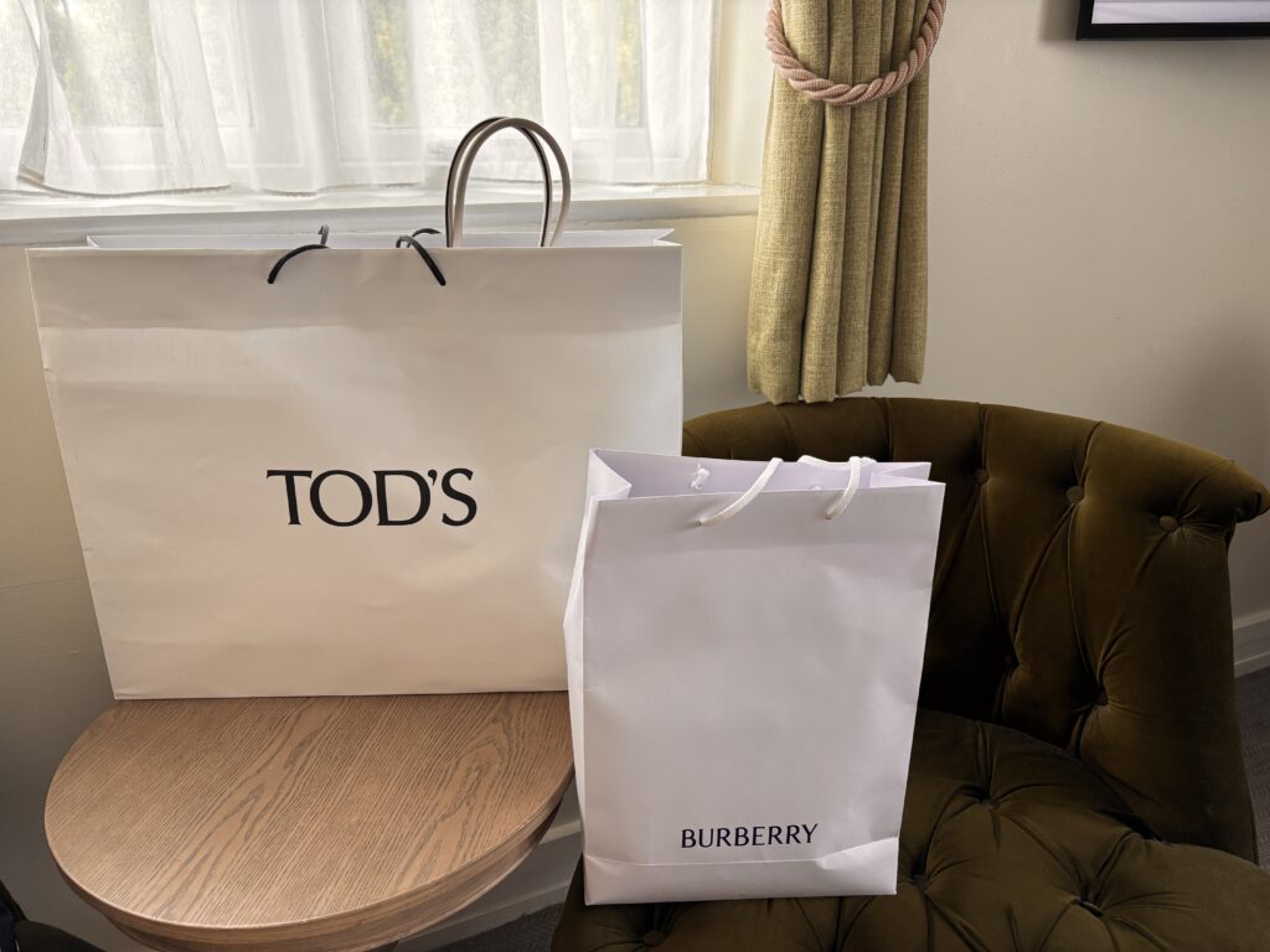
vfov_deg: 53.1
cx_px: 635
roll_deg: +0.3
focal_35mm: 26
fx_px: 954
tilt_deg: -20.6
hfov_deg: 67.3
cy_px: 476
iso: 125
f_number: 1.6
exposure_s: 1/120
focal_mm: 5.96
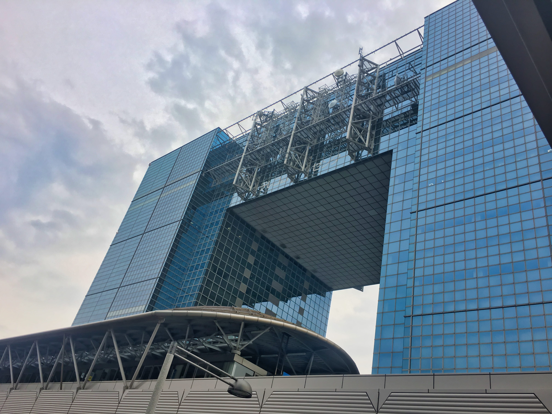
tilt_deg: +32.8
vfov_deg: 48.2
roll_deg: -13.6
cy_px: 207
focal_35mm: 29
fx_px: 462
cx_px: 276
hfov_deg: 61.7
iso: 25
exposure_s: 1/646
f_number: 2.2
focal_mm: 4.15
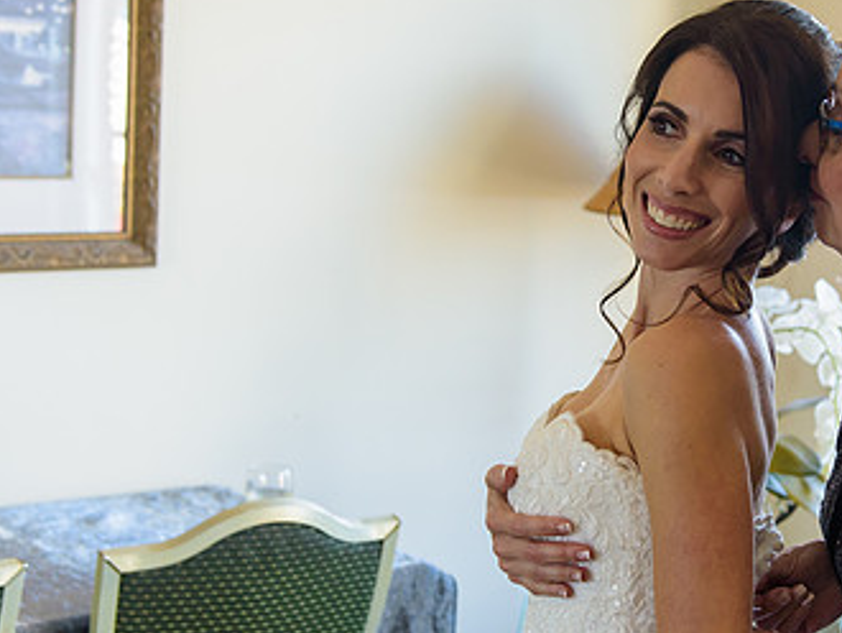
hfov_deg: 23.9
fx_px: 1947
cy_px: 231
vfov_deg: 18.4
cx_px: 703
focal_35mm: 80
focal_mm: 38
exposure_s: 1/125
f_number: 3.2
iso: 400
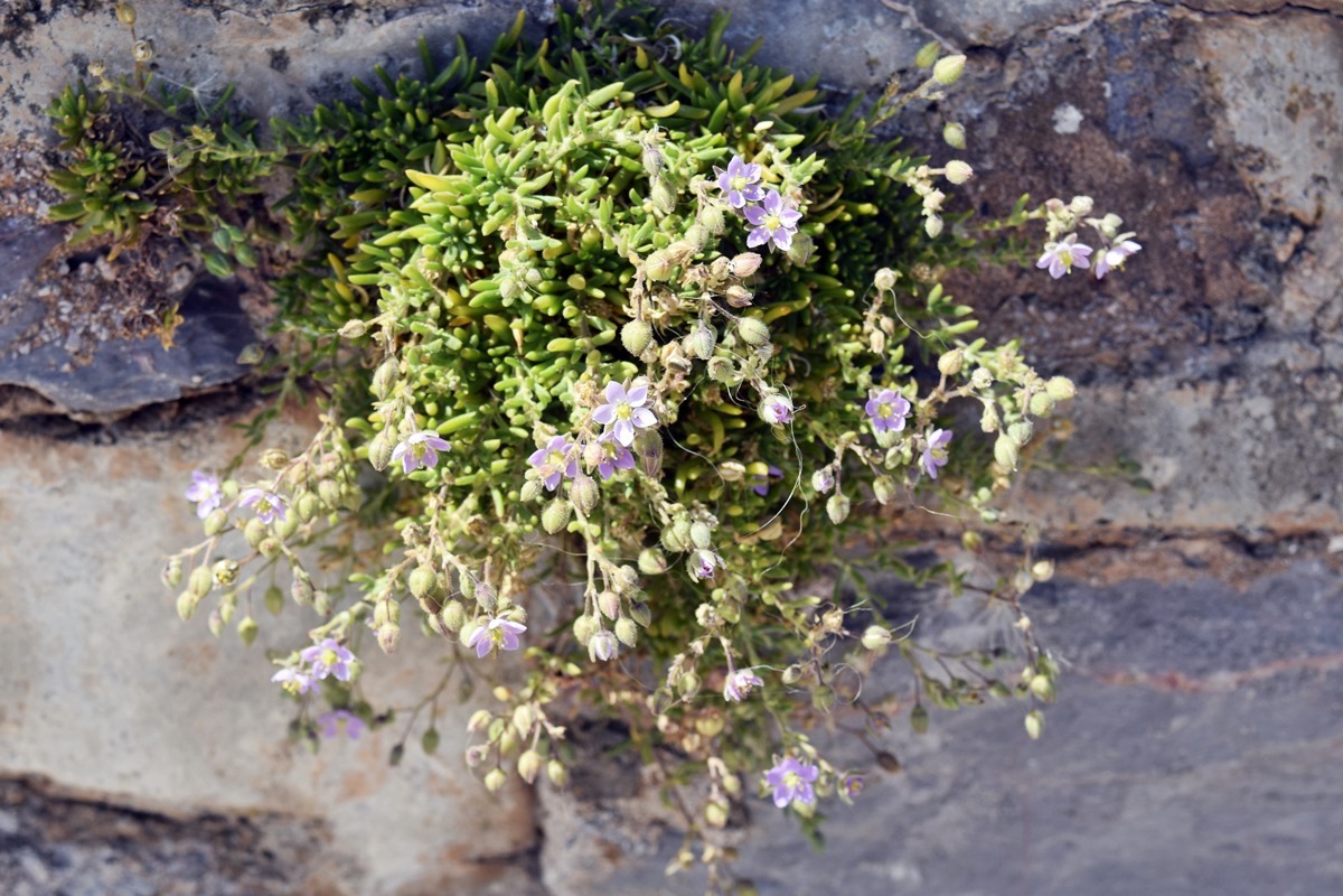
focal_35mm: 57
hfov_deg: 35.1
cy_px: 448
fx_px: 2126
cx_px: 672
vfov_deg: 23.8
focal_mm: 38
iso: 200
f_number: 8
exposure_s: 1/320
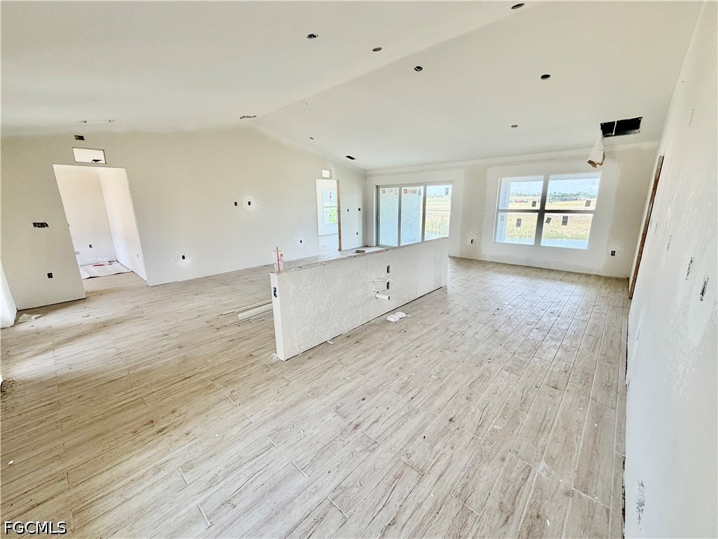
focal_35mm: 14
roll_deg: +1.1
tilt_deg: -13.4
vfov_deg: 85.7
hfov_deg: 102.1
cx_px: 359
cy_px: 270
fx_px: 290
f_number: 2.2
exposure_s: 1/121
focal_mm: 2.22
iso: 125
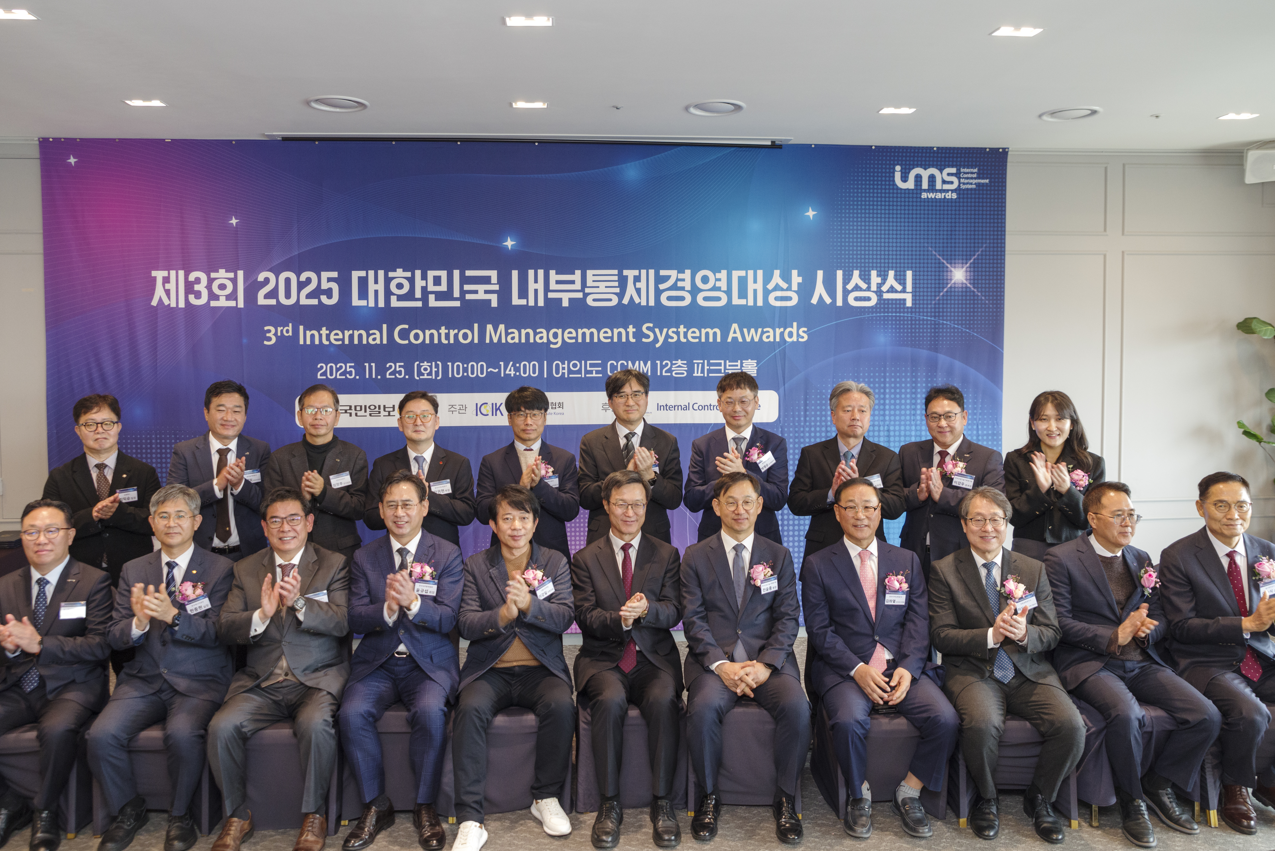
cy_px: 395
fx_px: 921
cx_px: 613
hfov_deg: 69.3
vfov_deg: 49.5
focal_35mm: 26
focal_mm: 24
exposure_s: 1/50
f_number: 4
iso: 1600
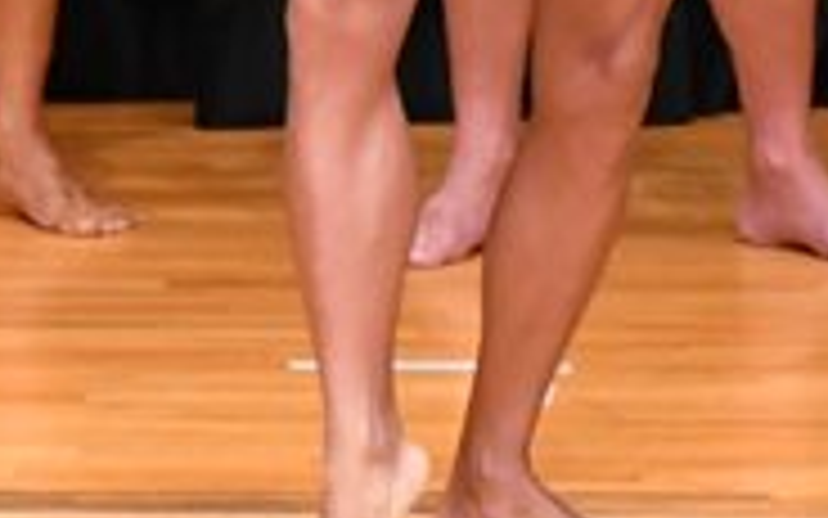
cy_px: -338
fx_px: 26086
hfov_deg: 1.8
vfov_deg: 1.1
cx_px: 641
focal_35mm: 1156
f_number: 5.6
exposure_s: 1/400
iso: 5000
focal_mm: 180
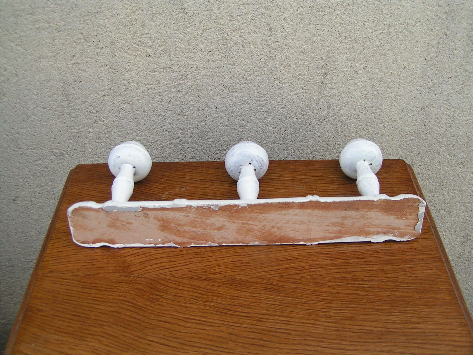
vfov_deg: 37.7
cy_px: 178
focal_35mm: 38
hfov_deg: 49.0
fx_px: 519
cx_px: 236
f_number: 4
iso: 50
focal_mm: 5.8
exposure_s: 1/80
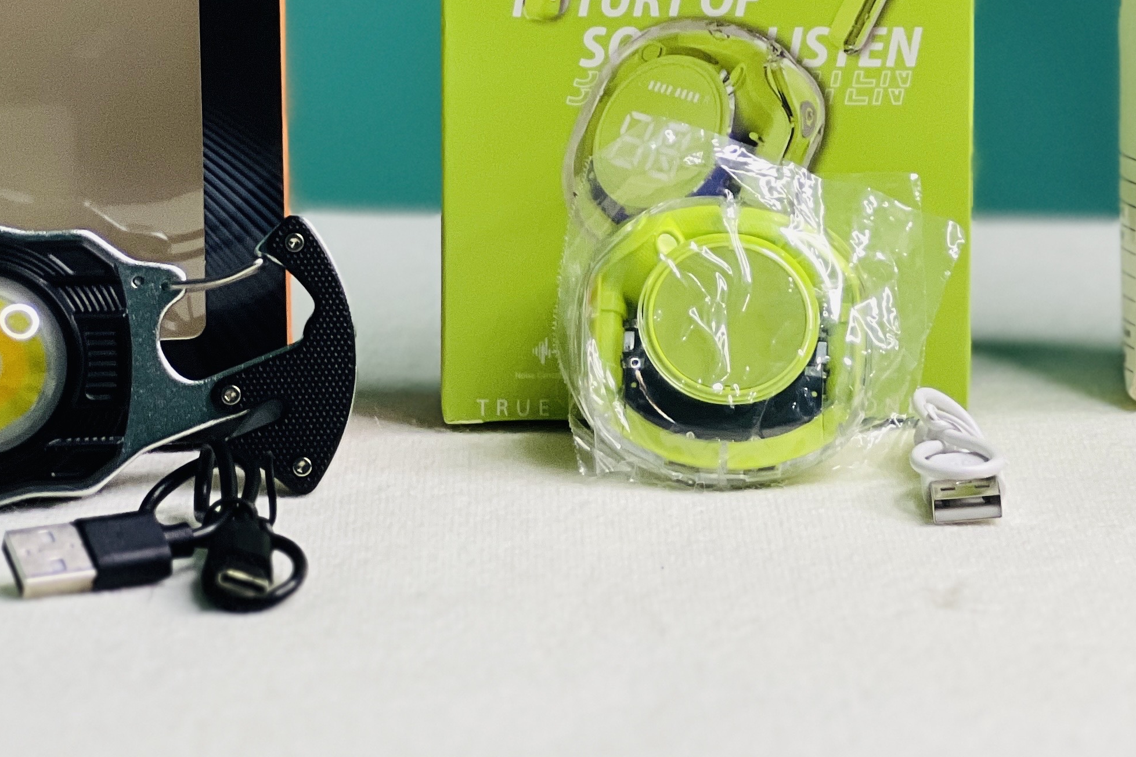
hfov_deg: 12.4
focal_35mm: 165
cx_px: 861
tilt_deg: -7.6
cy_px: -11
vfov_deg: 8.3
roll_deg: -1.1
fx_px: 5207
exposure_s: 1/50
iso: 125
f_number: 2.8
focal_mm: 9
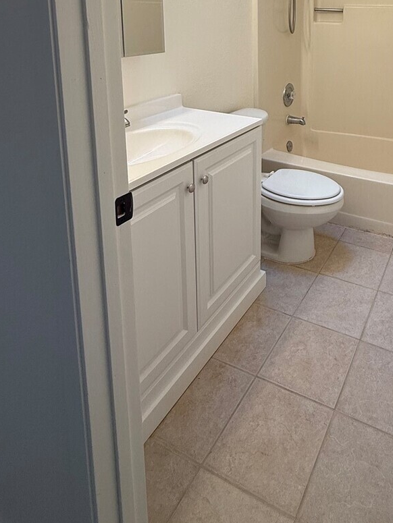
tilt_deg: -9.1
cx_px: 313
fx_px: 393
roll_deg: -1.4
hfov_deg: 50.0
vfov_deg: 59.4
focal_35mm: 26
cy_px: 73
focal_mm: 2.22
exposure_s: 1/120
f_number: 2.2
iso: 64
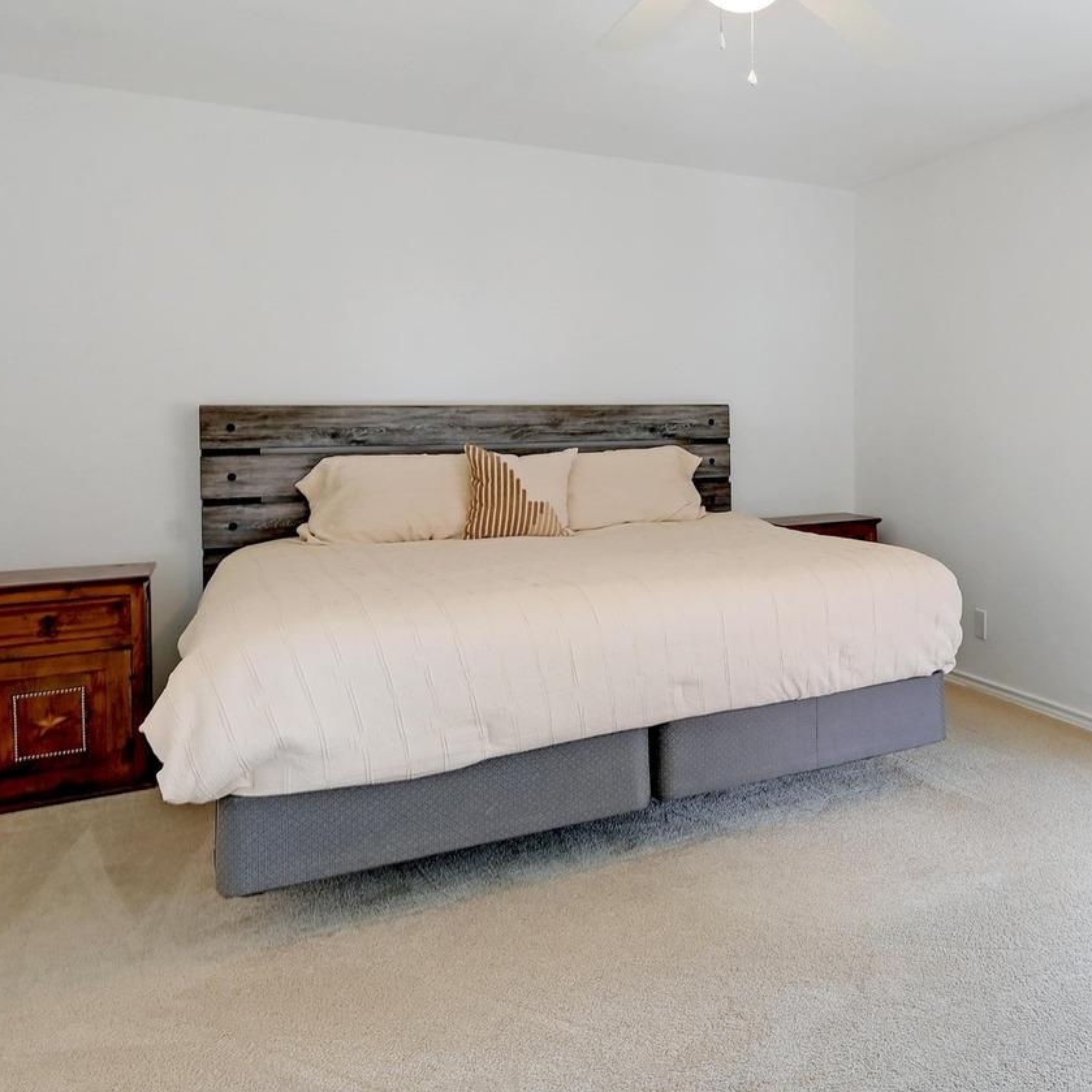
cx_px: 1007
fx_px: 1035
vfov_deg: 55.1
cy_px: 426
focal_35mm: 29
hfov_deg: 48.9
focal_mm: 14
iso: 1000
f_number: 9
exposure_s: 1/15
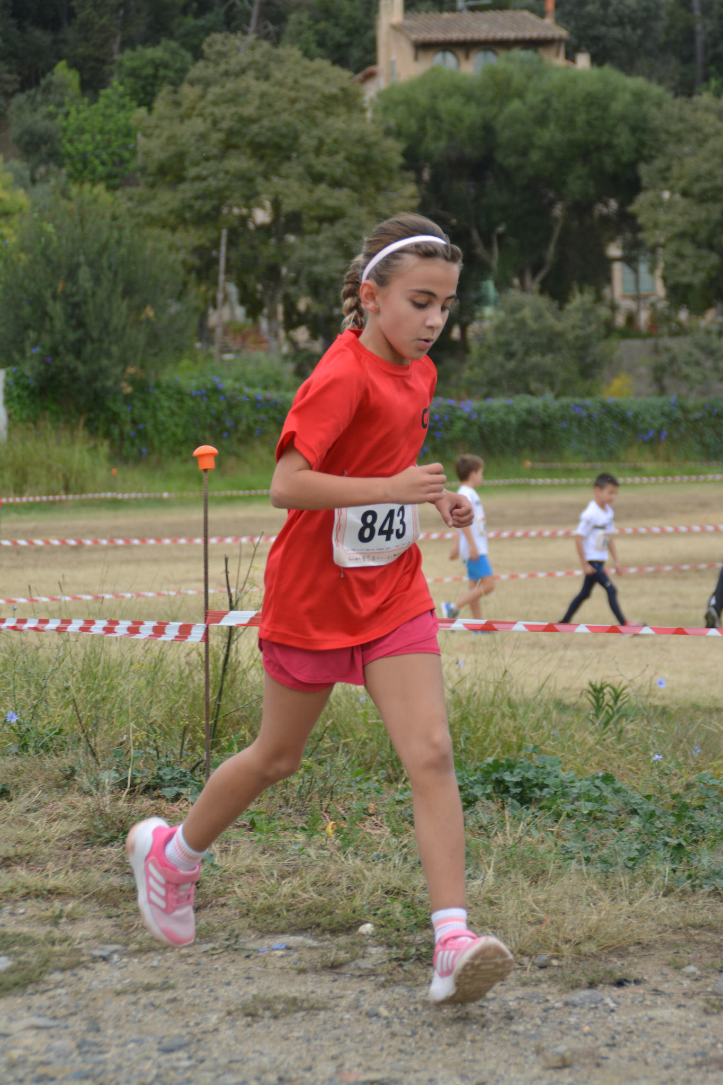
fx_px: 3886
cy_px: 542
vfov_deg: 15.9
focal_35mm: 129
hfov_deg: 10.6
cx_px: 362
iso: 200
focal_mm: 86
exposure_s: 1/640
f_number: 5.6
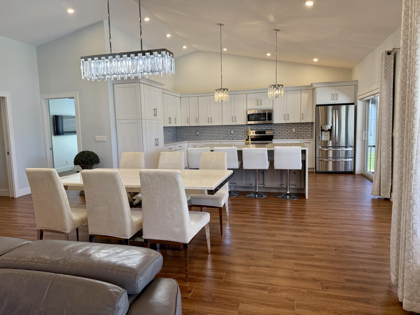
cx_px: 210
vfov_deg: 56.8
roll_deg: +2.2
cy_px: 158
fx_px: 291
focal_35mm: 24
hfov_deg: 71.6
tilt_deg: -5.5
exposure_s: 1/234
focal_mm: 6.76
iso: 200
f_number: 1.78
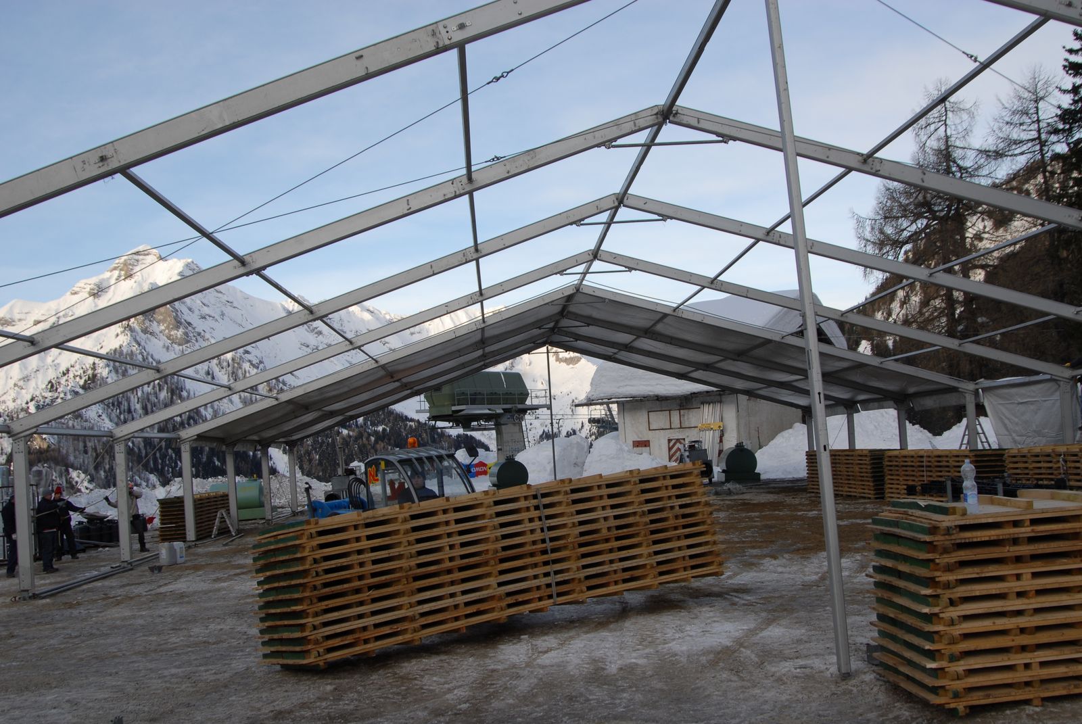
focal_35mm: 36
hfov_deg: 53.1
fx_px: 1083
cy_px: 362
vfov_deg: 37.0
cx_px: 541
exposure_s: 1/160
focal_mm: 24
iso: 125
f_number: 6.3
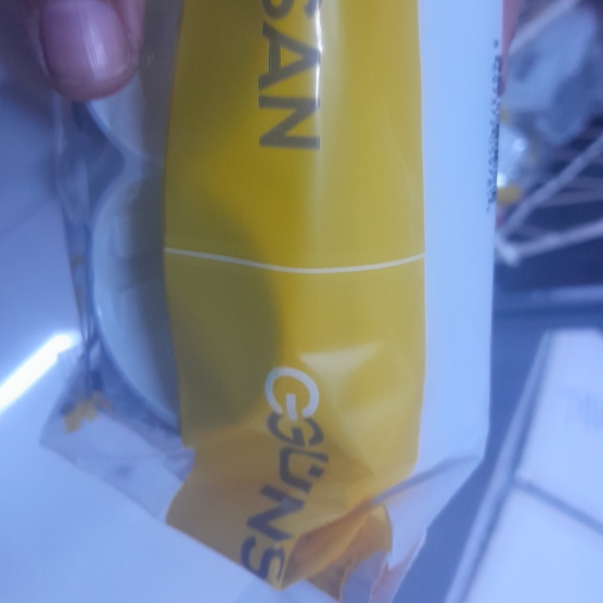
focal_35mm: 38
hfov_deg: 43.8
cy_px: 198
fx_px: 749
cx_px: 316
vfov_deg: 43.2
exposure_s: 1/50
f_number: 1.8
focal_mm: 3.98
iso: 250
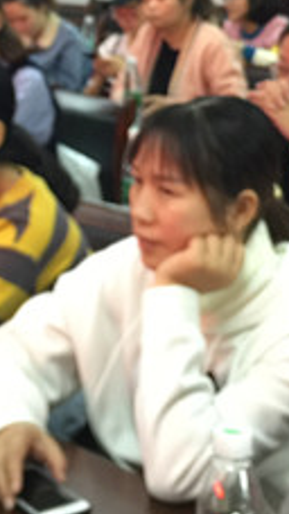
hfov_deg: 14.4
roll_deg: +0.3
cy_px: 47
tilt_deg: -3.3
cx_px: 38
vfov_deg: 24.8
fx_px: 1132
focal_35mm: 83
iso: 100
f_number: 2.2
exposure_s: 1/17
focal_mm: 4.15
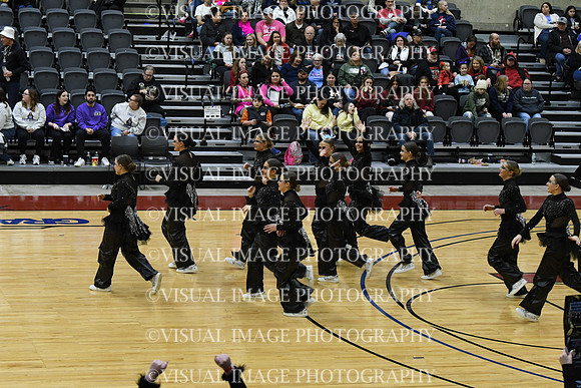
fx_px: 1695
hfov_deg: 19.5
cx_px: 290
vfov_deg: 13.0
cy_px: 194
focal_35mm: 105
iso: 2500
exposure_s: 1/250
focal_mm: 70
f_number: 4
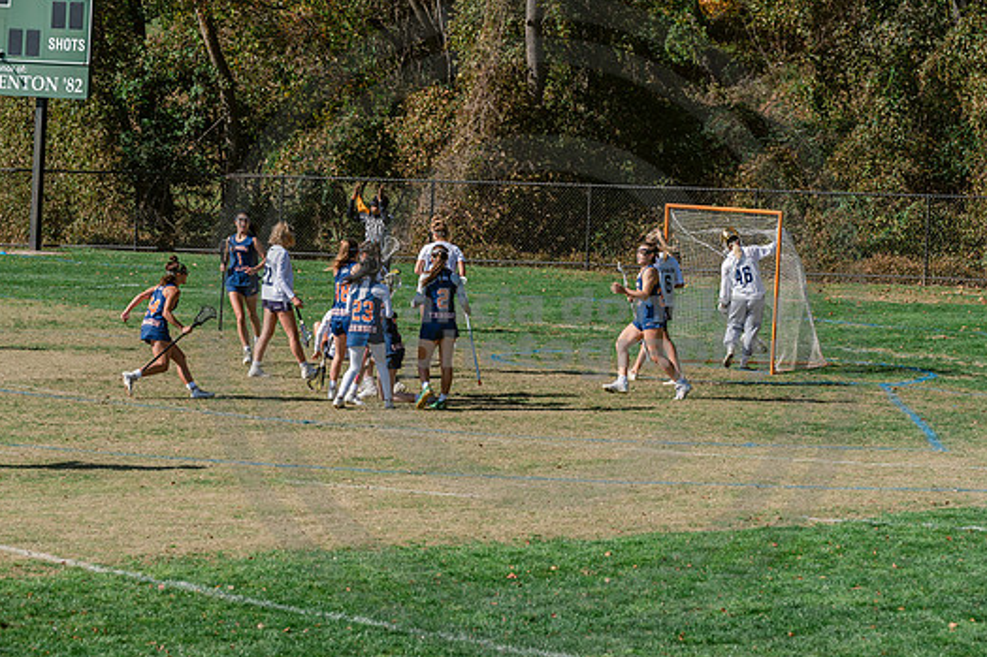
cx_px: 535
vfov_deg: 9.5
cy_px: 327
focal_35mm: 144
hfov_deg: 14.3
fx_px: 3947
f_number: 7.1
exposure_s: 1/800
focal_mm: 130
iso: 250
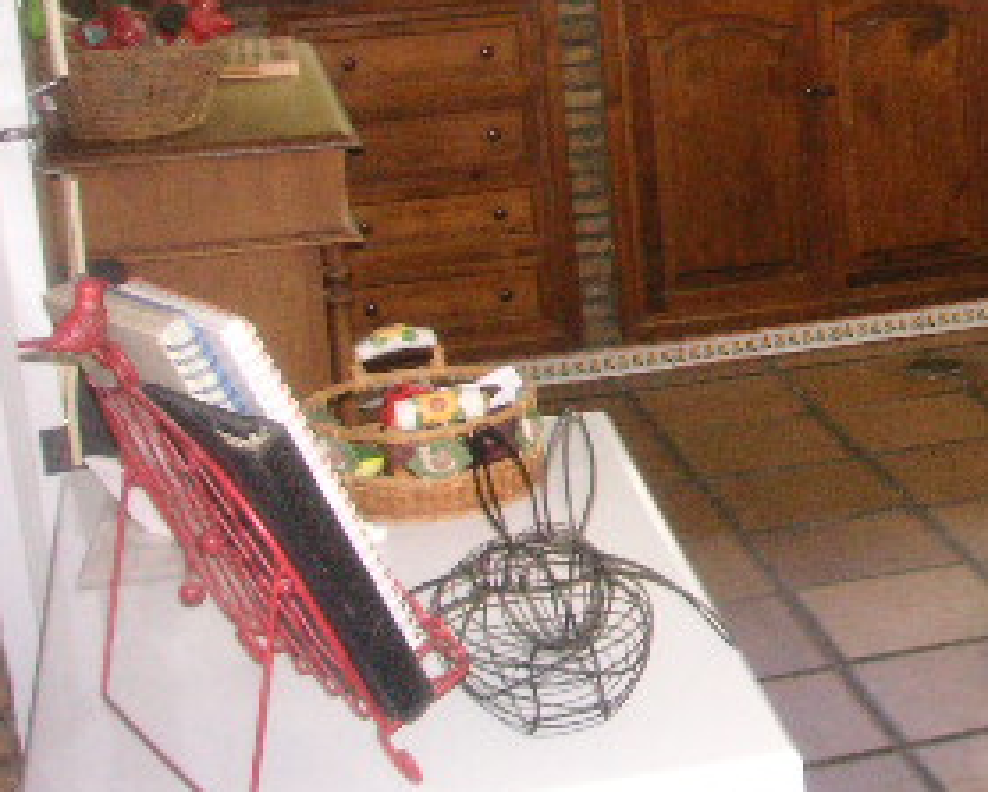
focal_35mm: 83
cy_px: 153
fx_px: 2430
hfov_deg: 21.6
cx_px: 1134
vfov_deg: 18.4
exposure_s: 1/45
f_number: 2.8
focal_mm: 6.1
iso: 160
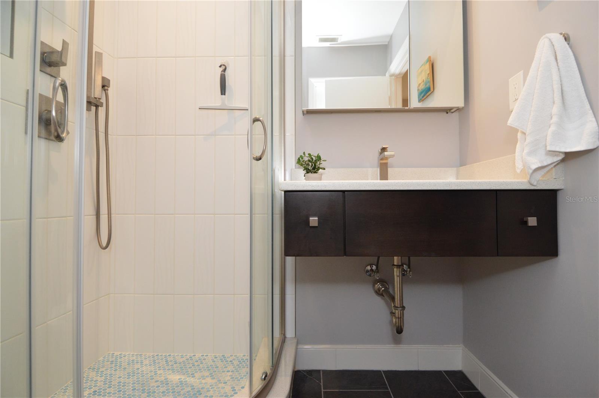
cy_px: 199
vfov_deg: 67.3
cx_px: 300
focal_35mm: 18
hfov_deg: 90.1
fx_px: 299
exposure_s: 1/60
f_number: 4
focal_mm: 12
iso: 1000
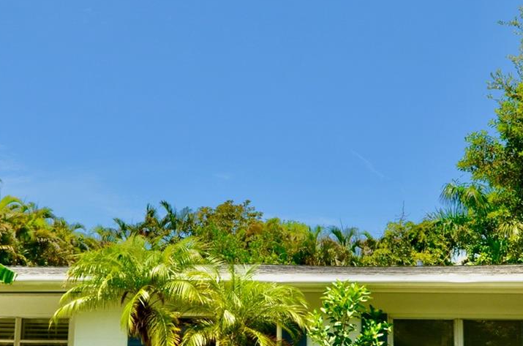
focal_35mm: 47
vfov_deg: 28.0
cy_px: 266
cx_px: 224
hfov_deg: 41.9
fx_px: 681
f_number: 11
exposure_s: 1/200
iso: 100
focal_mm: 14
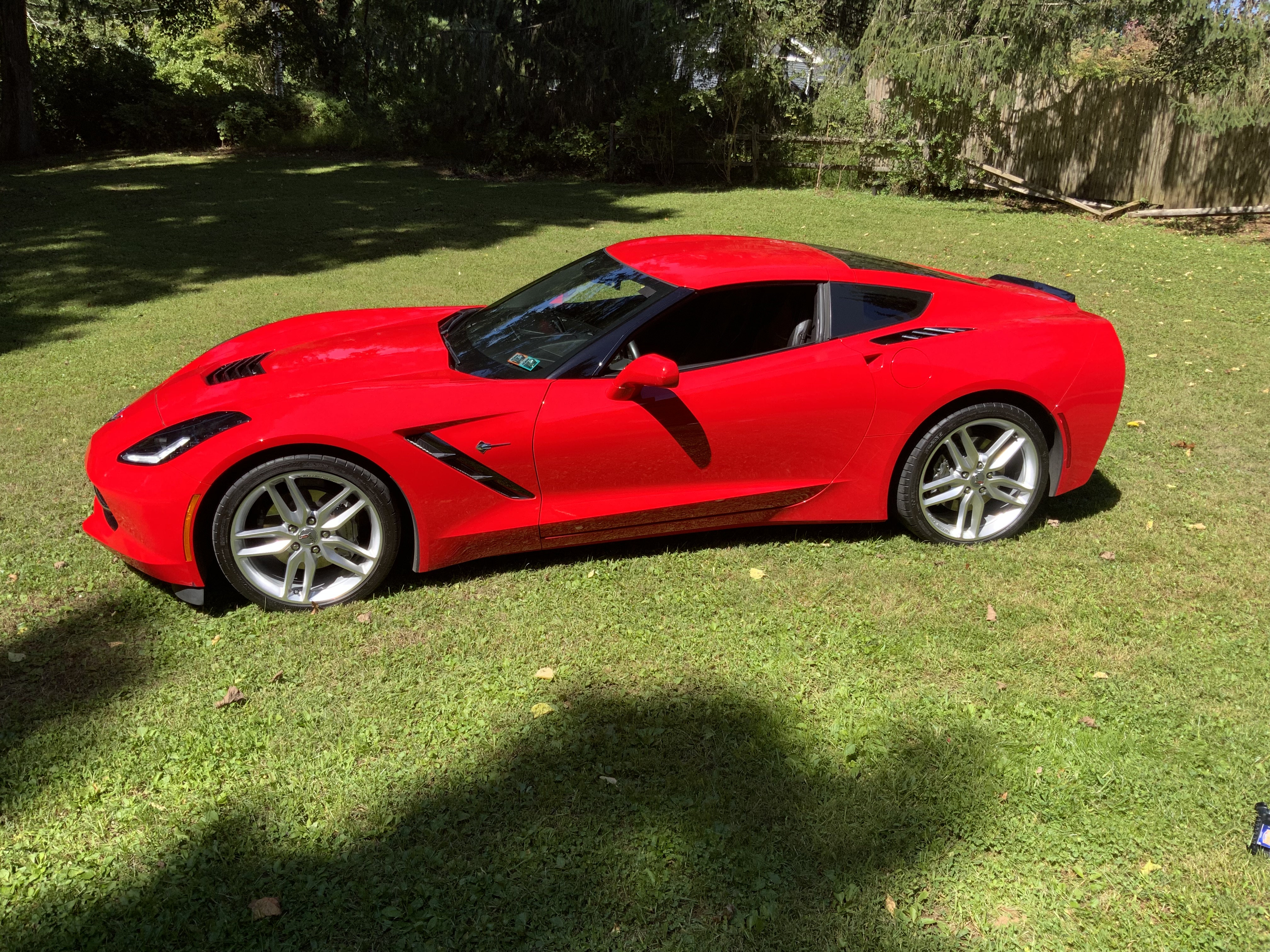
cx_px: 635
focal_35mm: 29
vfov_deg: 48.2
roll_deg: -6.7
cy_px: 476
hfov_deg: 61.7
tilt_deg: -16.6
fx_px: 1064
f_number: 1.8
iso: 16
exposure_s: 1/709
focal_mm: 3
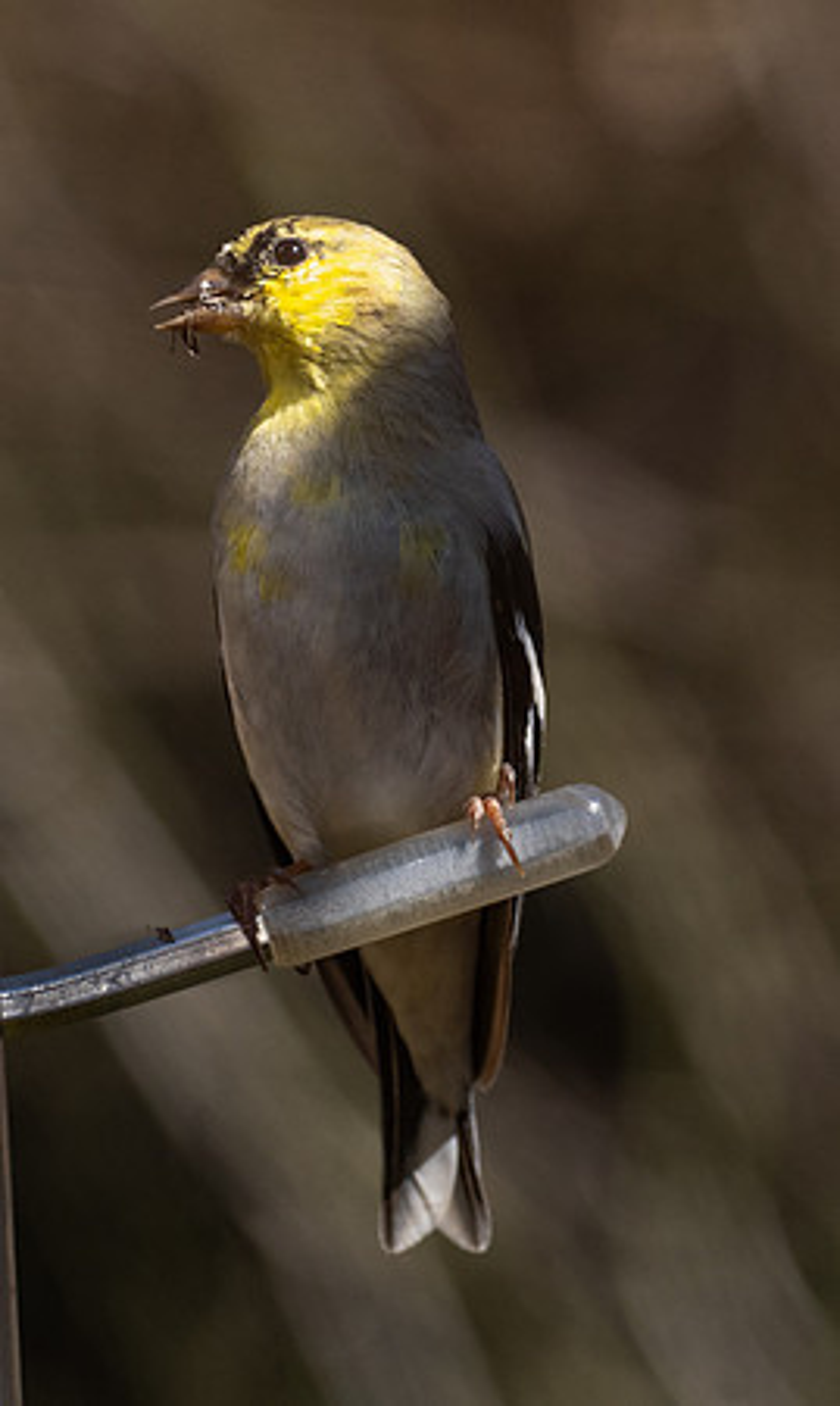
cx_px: 332
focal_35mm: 1155
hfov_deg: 1.1
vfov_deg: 1.8
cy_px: 460
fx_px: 43698
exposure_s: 1/1600
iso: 250
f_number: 4
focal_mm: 300
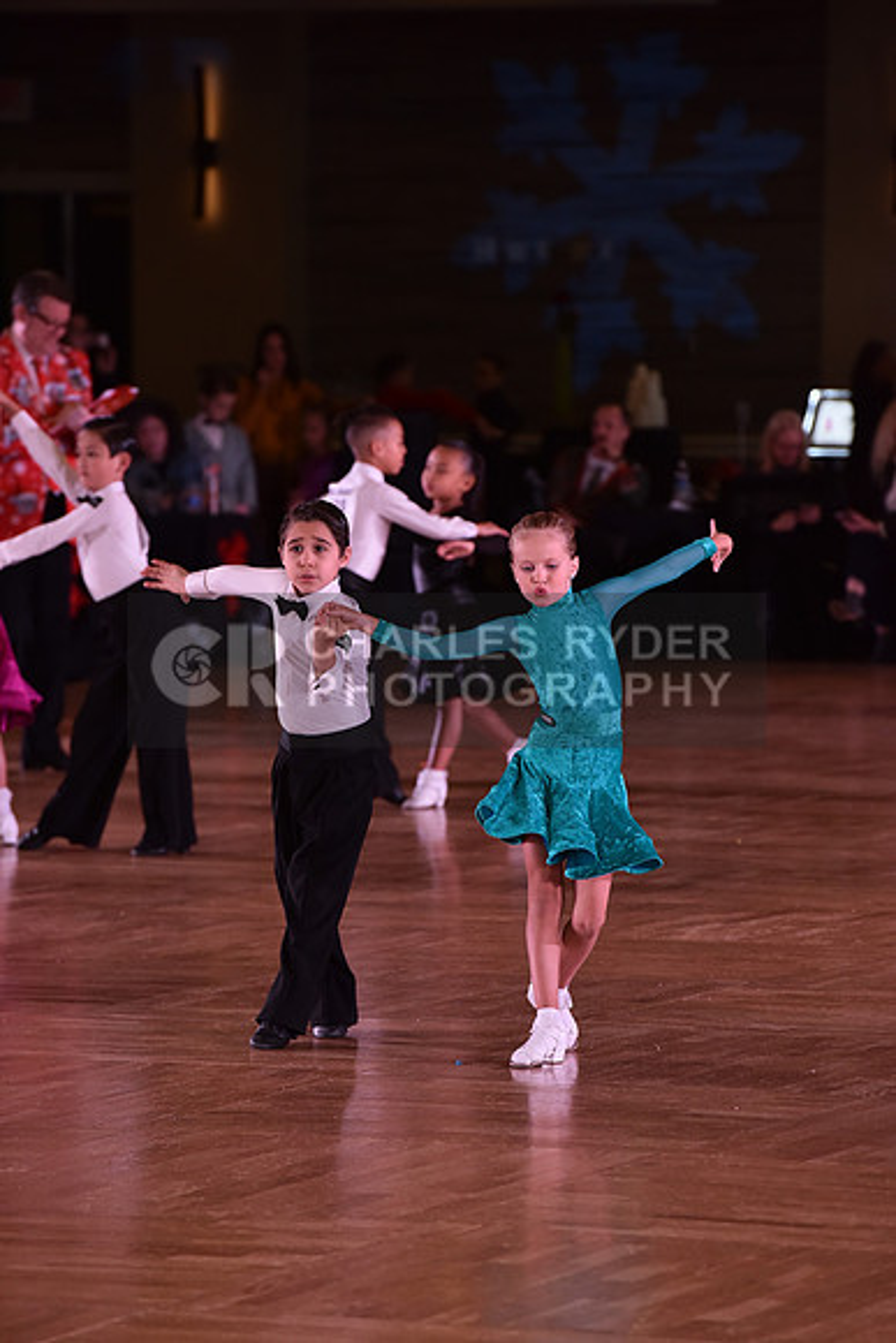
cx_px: 448
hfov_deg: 6.9
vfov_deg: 10.3
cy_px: 672
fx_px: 7462
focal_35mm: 200
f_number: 4.5
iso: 1250
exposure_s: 1/200
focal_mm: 200
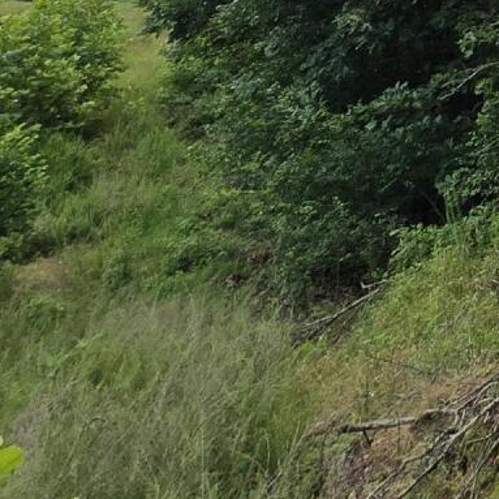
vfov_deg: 20.3
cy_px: -401
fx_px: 979
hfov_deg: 19.9
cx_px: 924
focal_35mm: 60
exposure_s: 1/1819
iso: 50
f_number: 2.2
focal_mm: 2.2
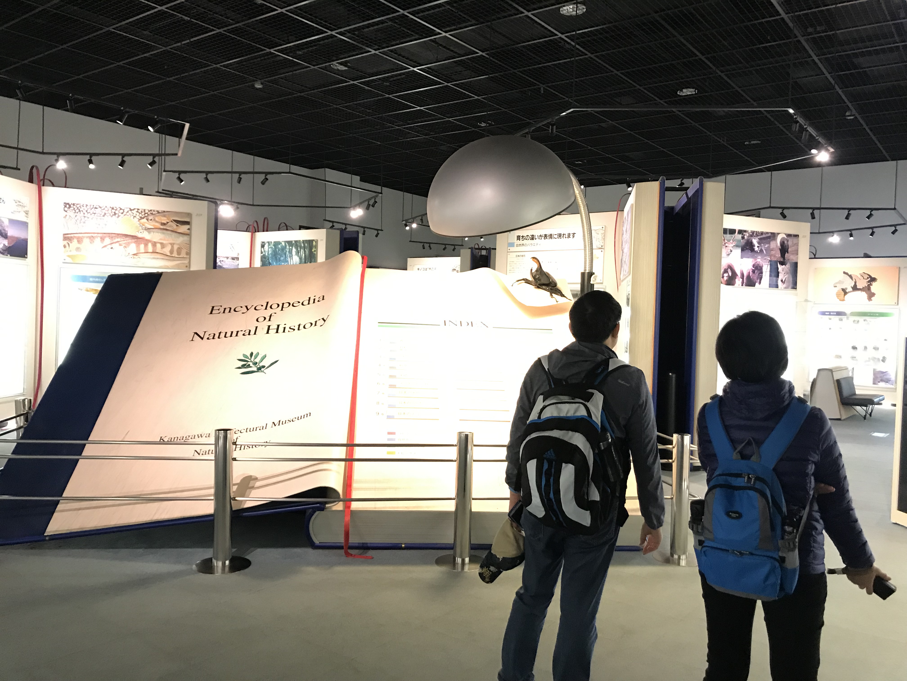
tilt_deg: -1.4
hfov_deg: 63.4
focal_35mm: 28
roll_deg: -2.2
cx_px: 454
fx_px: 734
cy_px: 340
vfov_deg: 49.7
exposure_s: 1/14
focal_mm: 3.99
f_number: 1.8
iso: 100
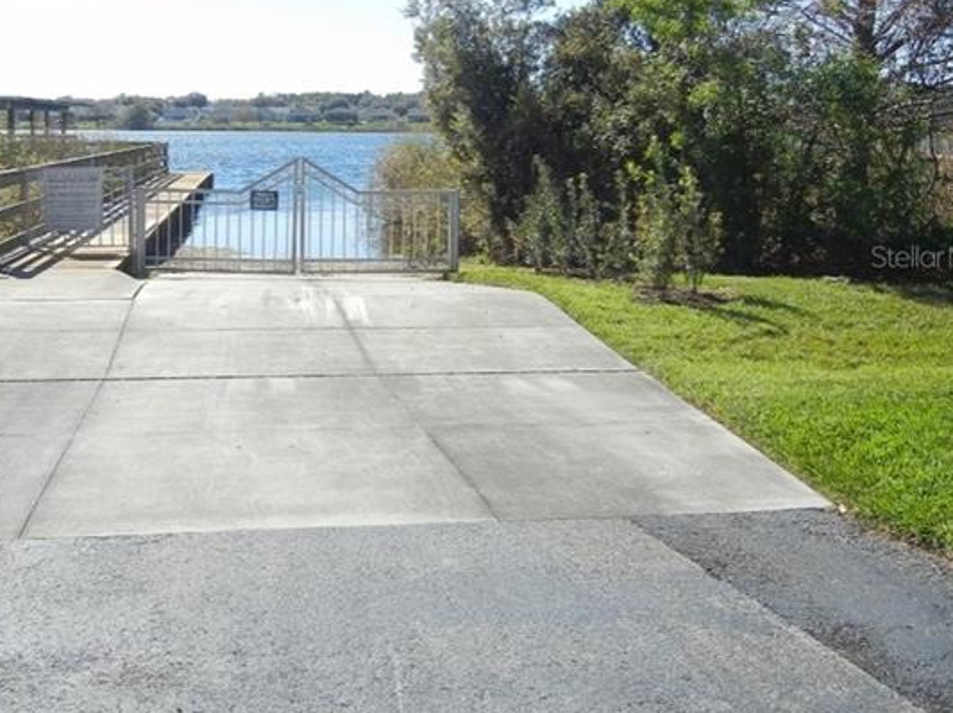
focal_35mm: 45
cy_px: 256
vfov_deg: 32.0
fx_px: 1238
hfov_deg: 41.3
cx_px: 288
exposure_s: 1/290
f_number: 7
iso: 160
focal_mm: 5.4
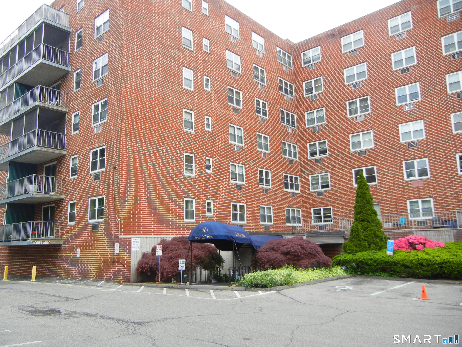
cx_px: 231
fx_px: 400
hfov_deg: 60.0
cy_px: 174
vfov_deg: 46.8
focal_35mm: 30
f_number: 3.5
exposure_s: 1/287
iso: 160
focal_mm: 5.4
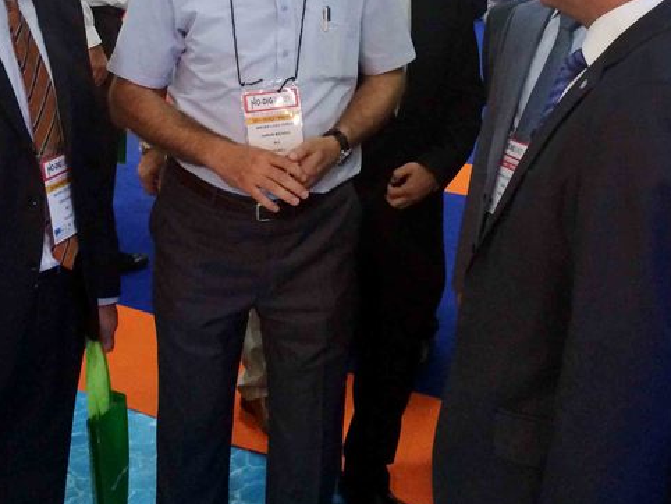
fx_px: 1086
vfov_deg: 25.5
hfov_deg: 34.3
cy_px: 77
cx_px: 342
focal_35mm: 56
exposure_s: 1/30
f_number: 2.2
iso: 250
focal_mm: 4.12
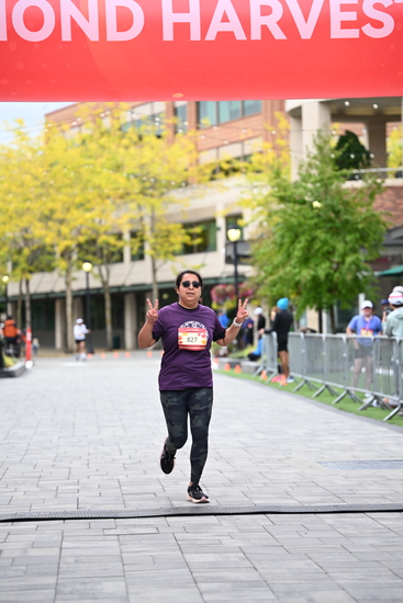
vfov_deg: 21.7
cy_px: 302
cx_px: 202
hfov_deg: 14.6
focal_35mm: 94
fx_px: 1577
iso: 640
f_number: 2.8
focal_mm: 94
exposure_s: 1/2000
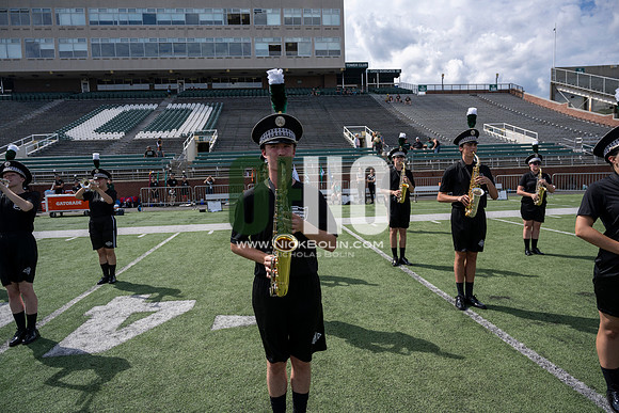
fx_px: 413
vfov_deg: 53.2
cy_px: 206
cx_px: 310
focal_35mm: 24
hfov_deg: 73.7
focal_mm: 24
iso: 200
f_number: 5
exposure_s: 1/1600
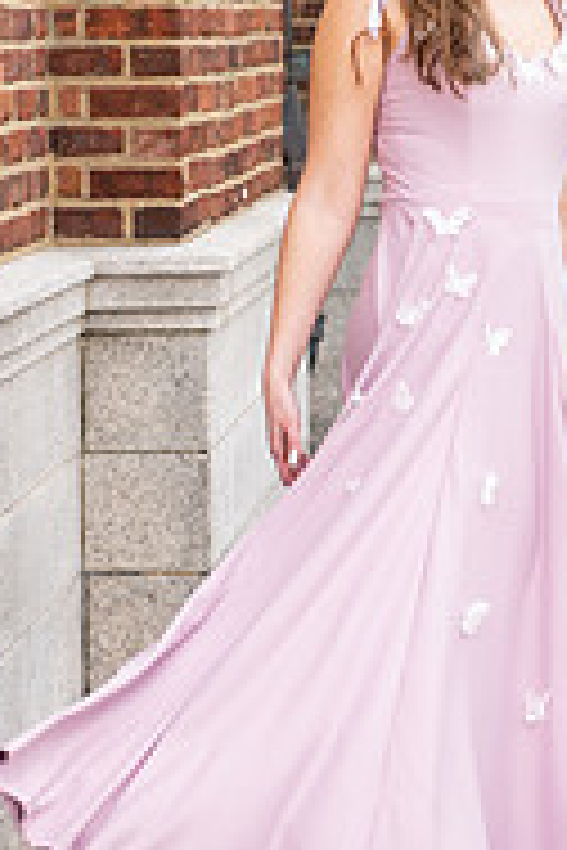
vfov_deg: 13.8
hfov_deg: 9.3
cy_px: 288
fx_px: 3496
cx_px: 400
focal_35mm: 148
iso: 400
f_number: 4
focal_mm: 62
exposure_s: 1/320
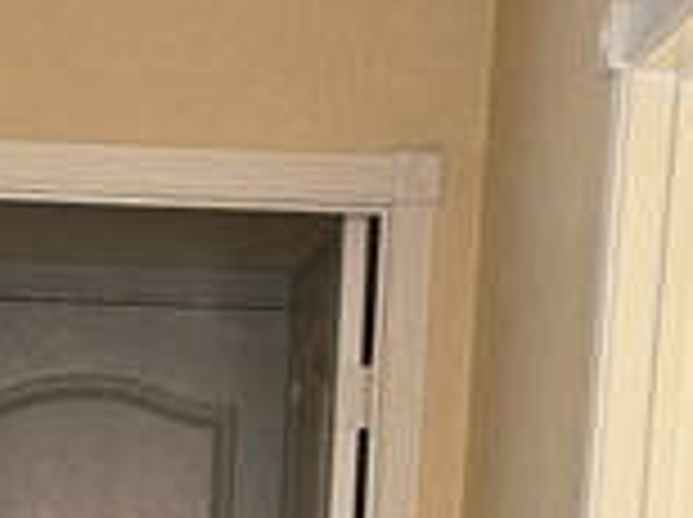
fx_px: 3058
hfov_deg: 12.8
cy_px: 1221
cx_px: 104
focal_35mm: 153
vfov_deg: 8.8
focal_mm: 5.4
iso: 100
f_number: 1.8
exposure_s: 1/24
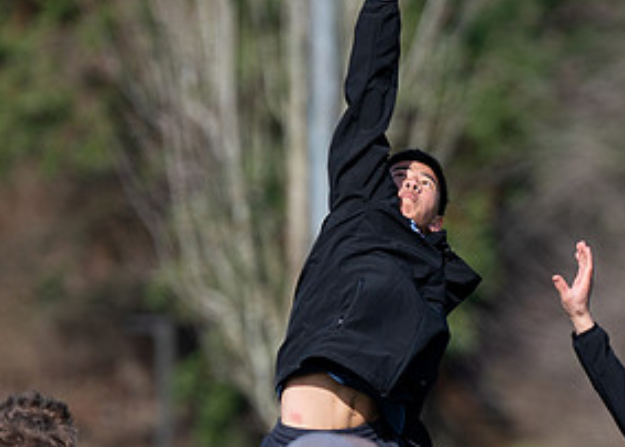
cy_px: 419
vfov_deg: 1.6
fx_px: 15589
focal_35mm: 878
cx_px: 589
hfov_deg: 2.3
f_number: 2.8
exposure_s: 1/1600
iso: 100
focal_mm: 200
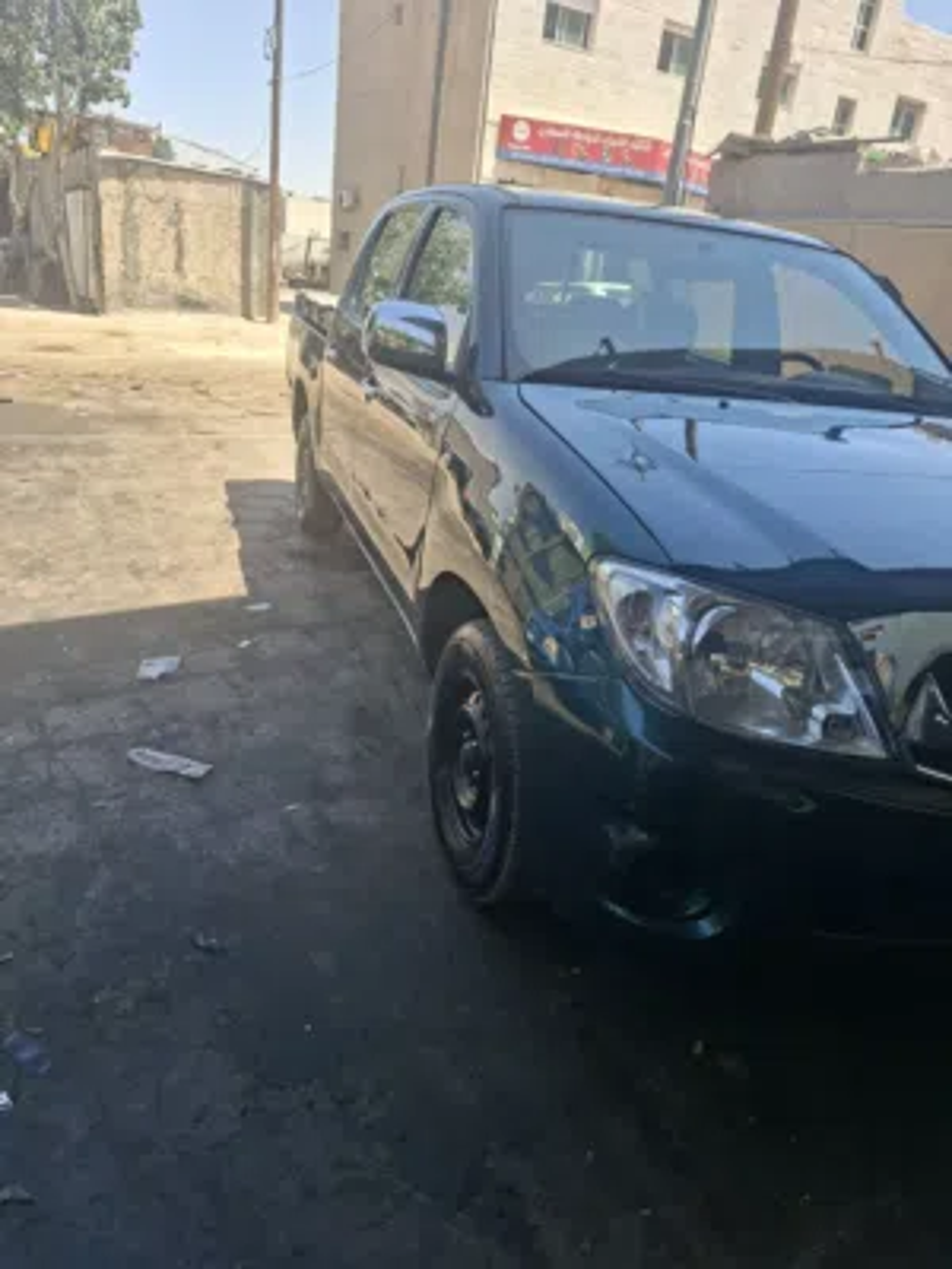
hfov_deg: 58.9
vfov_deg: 73.9
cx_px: 476
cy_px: 634
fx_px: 843
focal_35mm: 23
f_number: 1.8
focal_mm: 5.54
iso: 50
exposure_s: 1/692
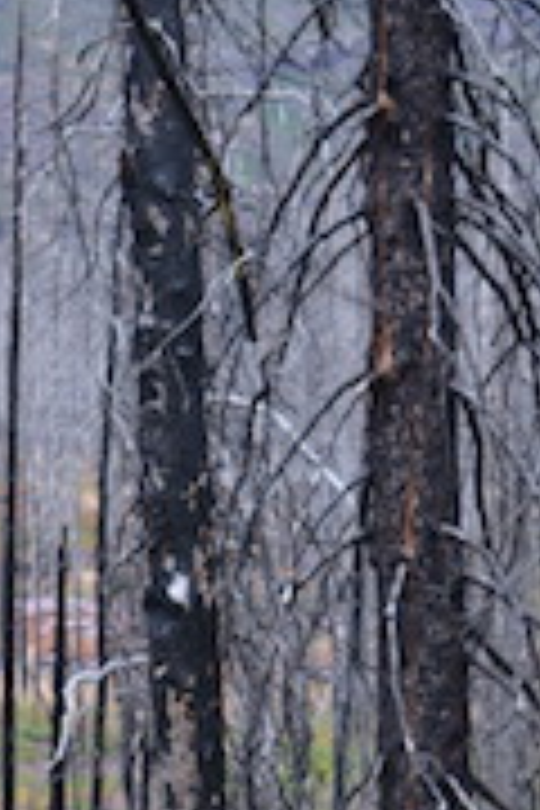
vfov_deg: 7.8
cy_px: 1233
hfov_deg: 5.3
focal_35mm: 260
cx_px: -63
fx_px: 5850
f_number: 5.6
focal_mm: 52
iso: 200
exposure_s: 1/100
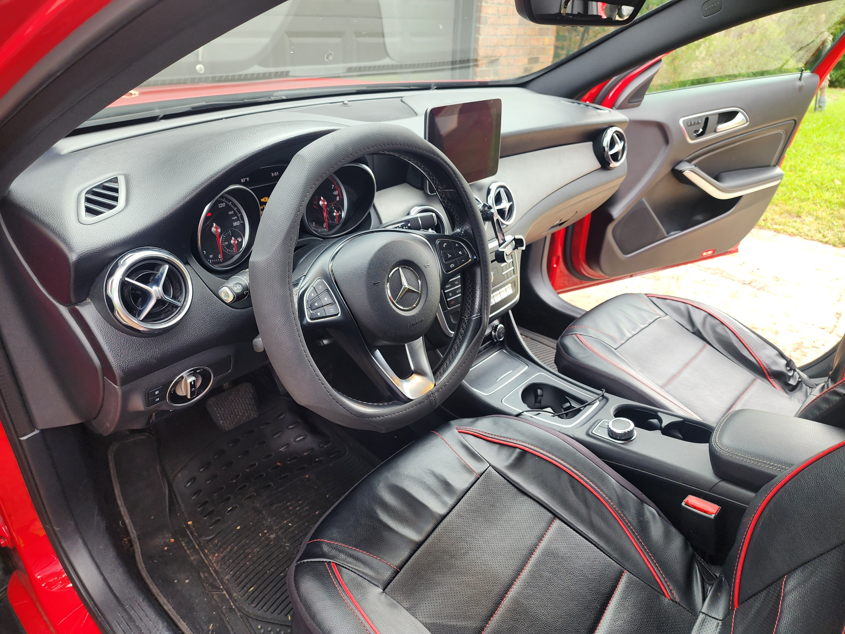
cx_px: 422
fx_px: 561
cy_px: 317
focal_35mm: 23
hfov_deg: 73.9
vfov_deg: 58.9
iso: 80
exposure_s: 1/180
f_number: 1.8
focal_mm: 6.4
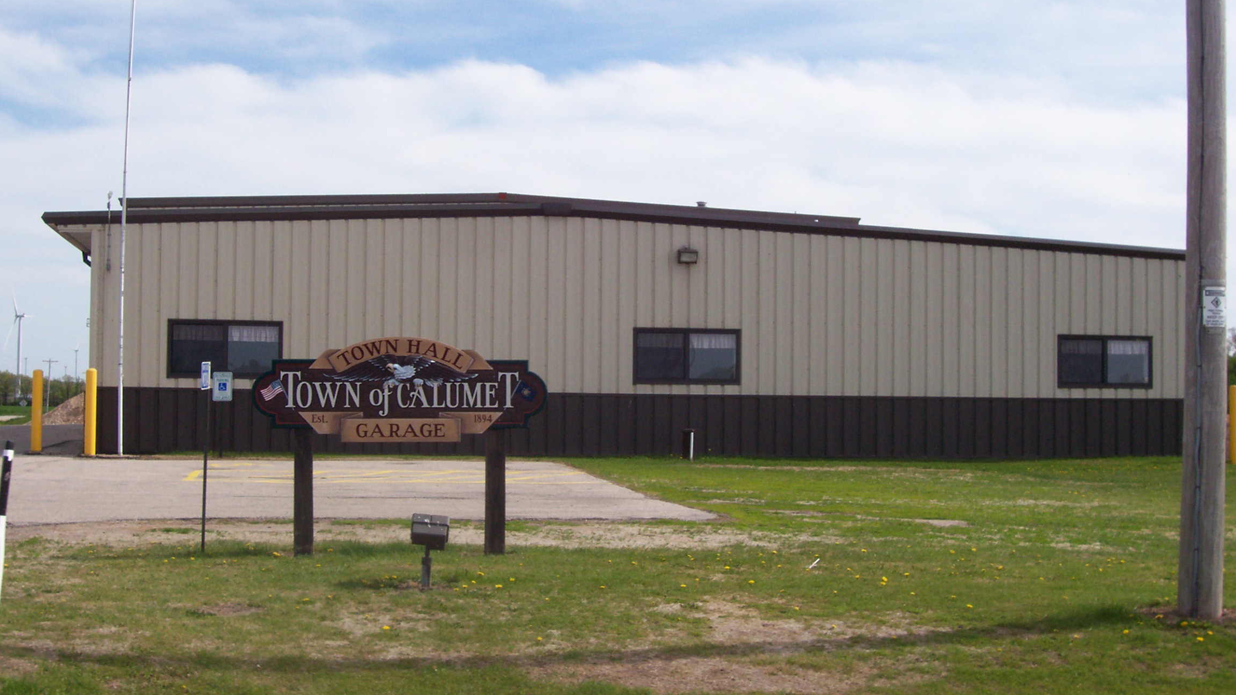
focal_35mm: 58
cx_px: 620
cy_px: 291
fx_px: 1901
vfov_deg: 20.7
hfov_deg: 36.0
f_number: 6.1
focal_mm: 8.7
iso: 80
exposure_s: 1/347
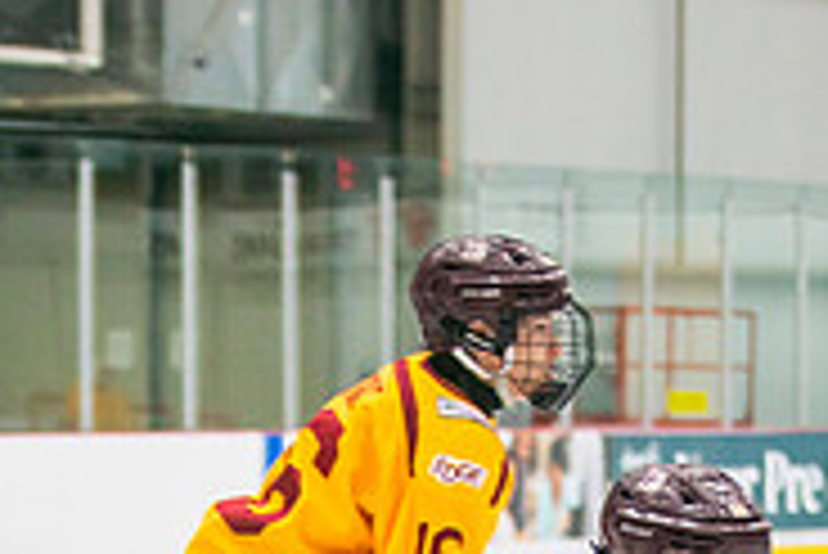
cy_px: 1028
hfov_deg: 7.6
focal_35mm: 271
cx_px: 337
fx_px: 6238
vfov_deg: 5.0
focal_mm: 70
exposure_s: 1/640
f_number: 2.8
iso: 1000
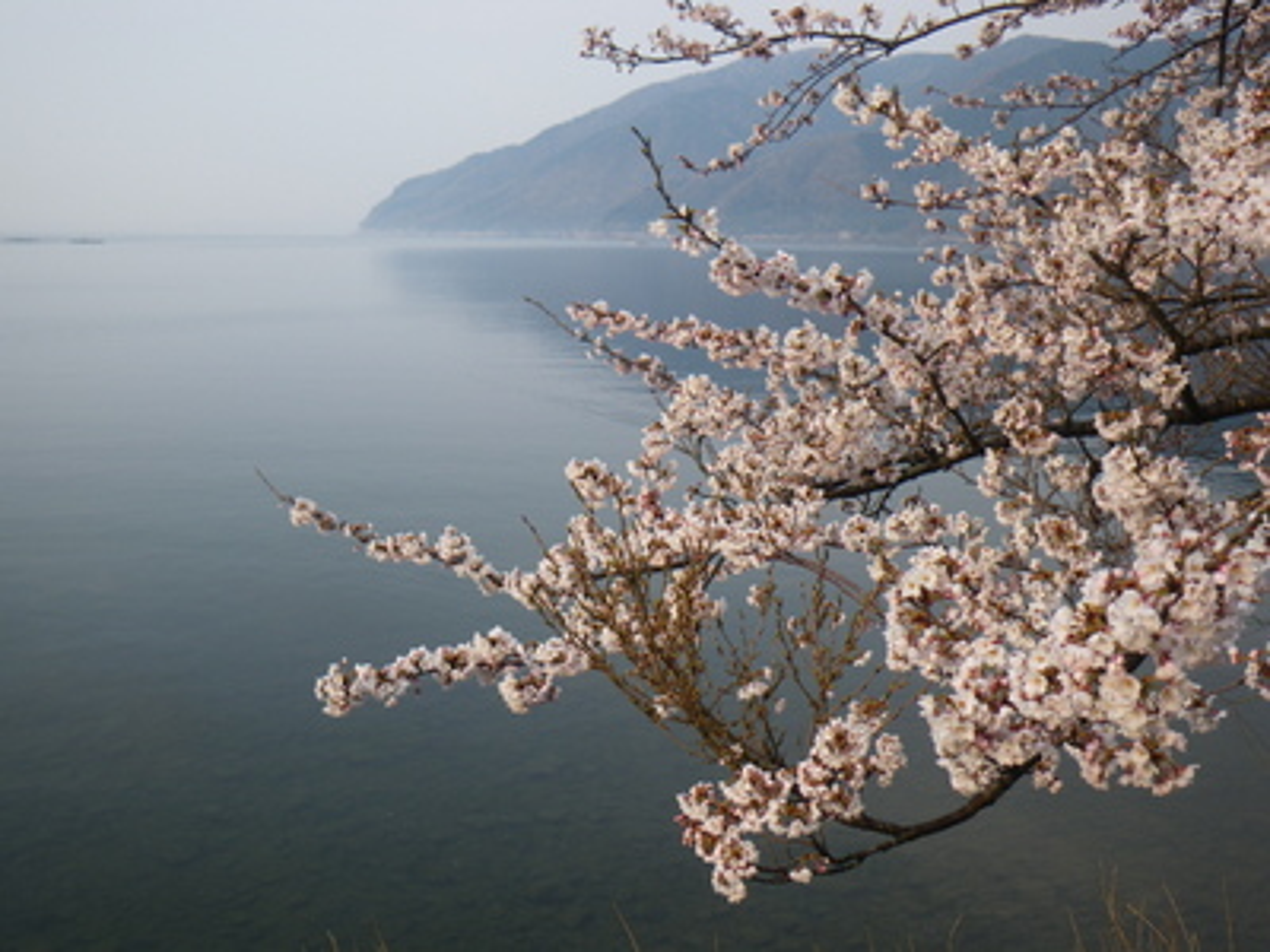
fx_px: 1247
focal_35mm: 34
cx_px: 635
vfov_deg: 41.8
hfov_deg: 54.0
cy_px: 476
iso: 50
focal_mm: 6.1
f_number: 3.8
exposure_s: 1/125
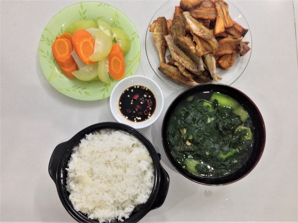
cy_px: 112
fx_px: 284
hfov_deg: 55.4
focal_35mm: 33
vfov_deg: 42.9
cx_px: 149
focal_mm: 4.12
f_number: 2.4
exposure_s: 1/20
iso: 400
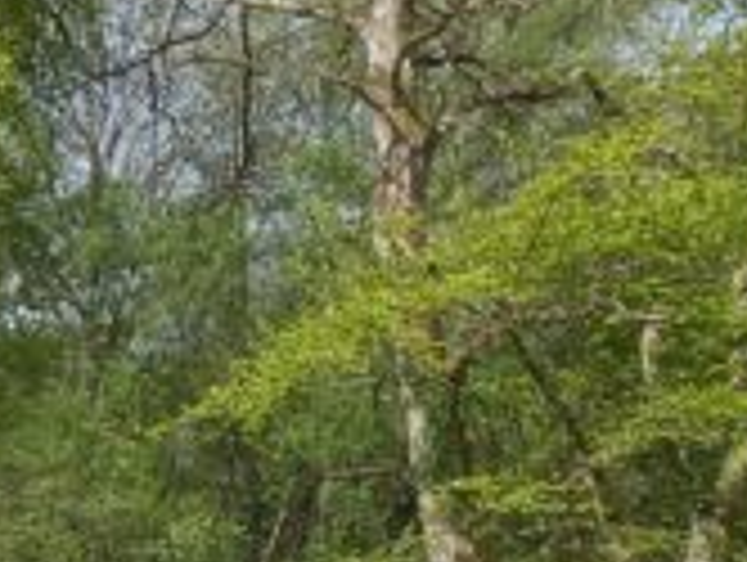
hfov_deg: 11.6
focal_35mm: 154
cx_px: -706
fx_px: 3328
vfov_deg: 9.4
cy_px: 877
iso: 25
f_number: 1.8
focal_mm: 4.6
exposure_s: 1/570
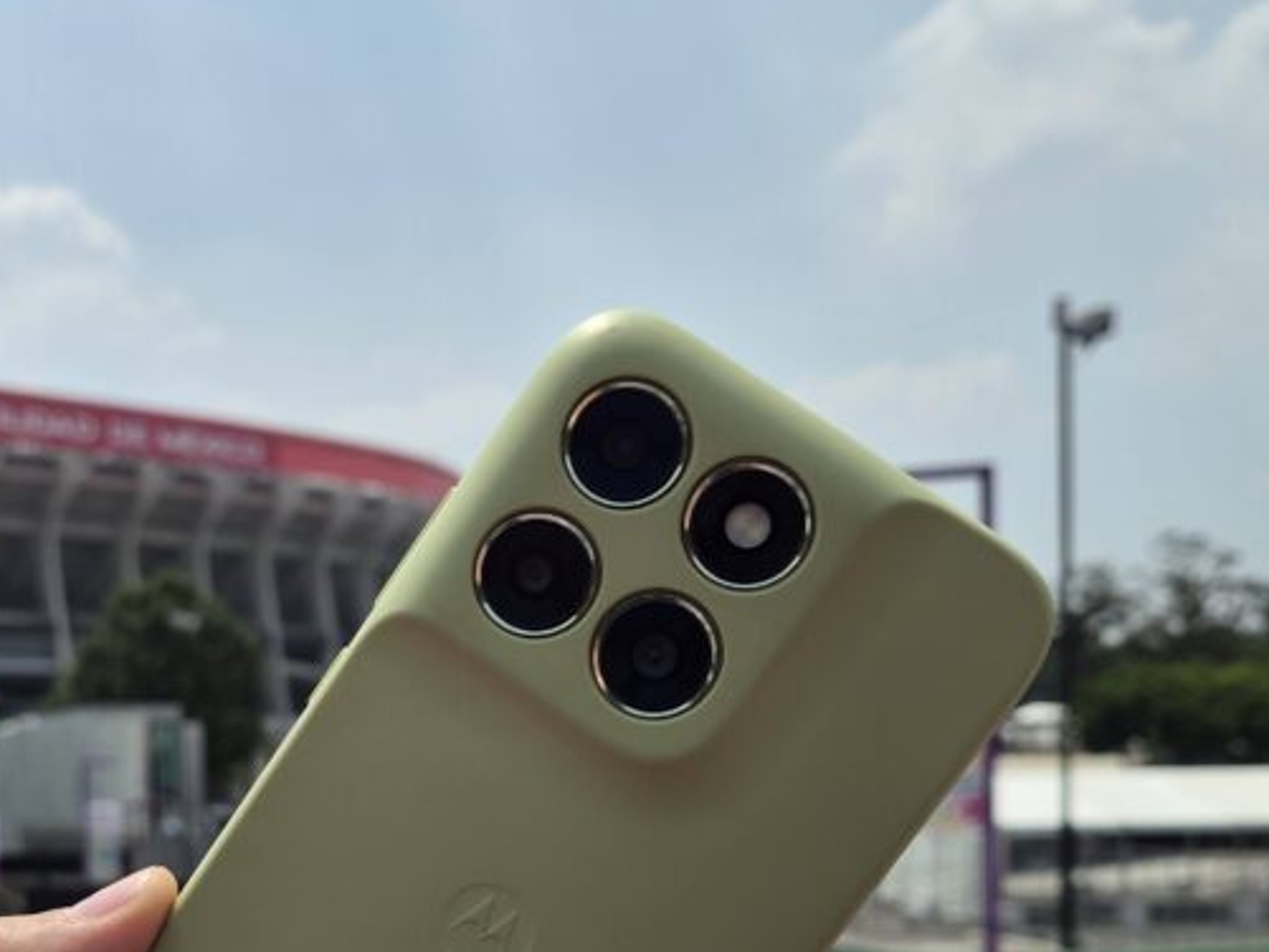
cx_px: 370
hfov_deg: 39.7
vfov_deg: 29.6
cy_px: 863
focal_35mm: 47
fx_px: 1723
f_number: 1.8
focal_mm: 5.4
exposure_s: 1/5200
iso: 50
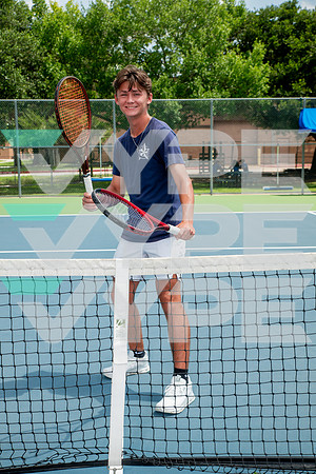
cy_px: 237
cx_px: 158
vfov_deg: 39.6
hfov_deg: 27.0
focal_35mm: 50
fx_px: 658
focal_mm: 50
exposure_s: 1/400
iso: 125
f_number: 7.1
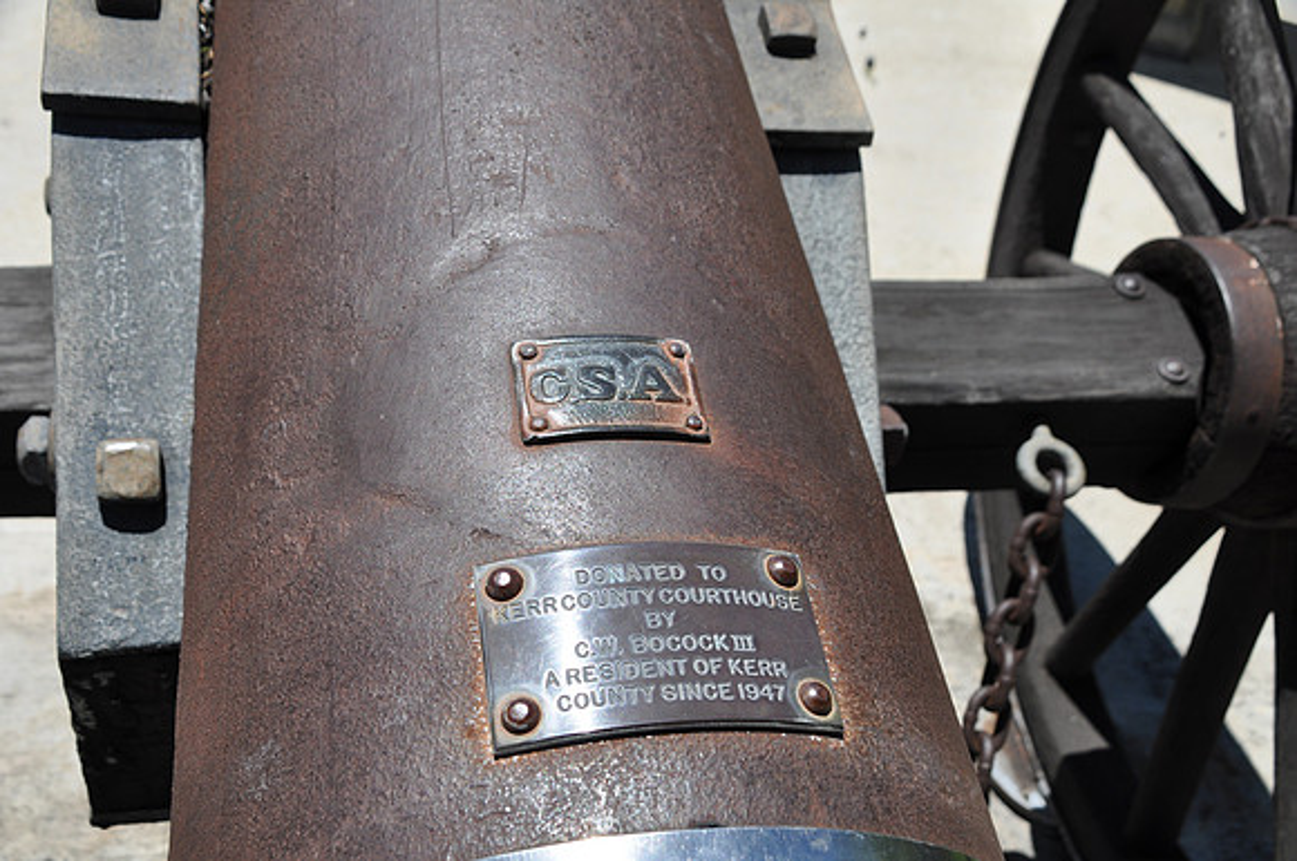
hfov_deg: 46.5
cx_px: 648
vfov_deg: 31.8
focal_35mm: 42
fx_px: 1511
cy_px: 430
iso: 200
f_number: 9
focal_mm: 28
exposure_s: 1/320
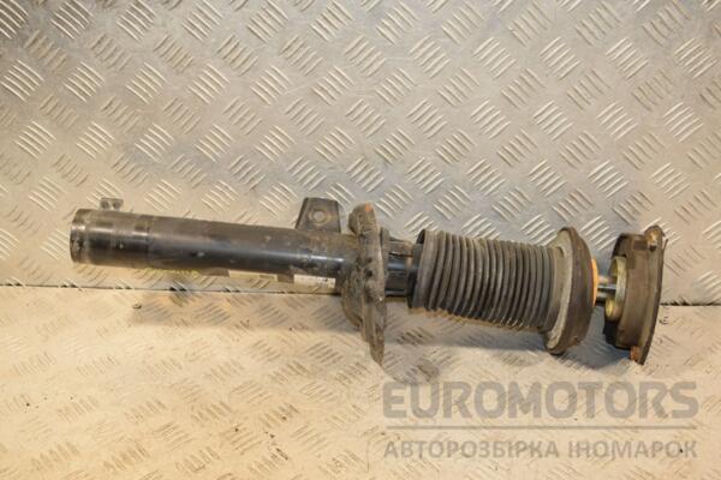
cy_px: 240
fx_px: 961
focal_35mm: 48
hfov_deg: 41.1
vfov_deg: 28.1
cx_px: 360
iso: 800
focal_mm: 32
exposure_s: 1/200
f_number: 6.3
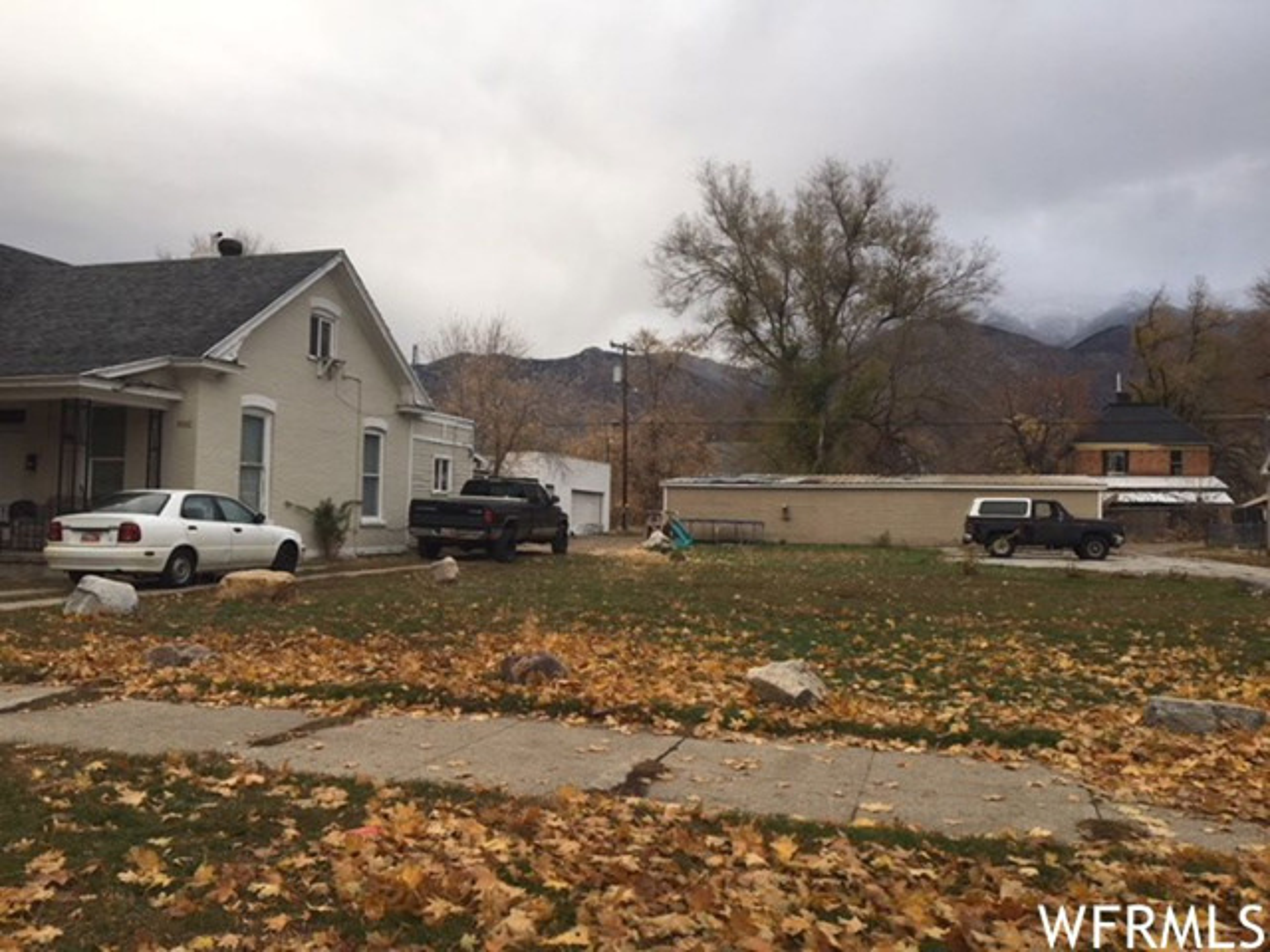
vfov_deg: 48.2
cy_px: 476
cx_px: 635
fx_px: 1064
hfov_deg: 61.7
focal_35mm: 29
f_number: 2.2
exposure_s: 1/561
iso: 25
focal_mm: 4.15
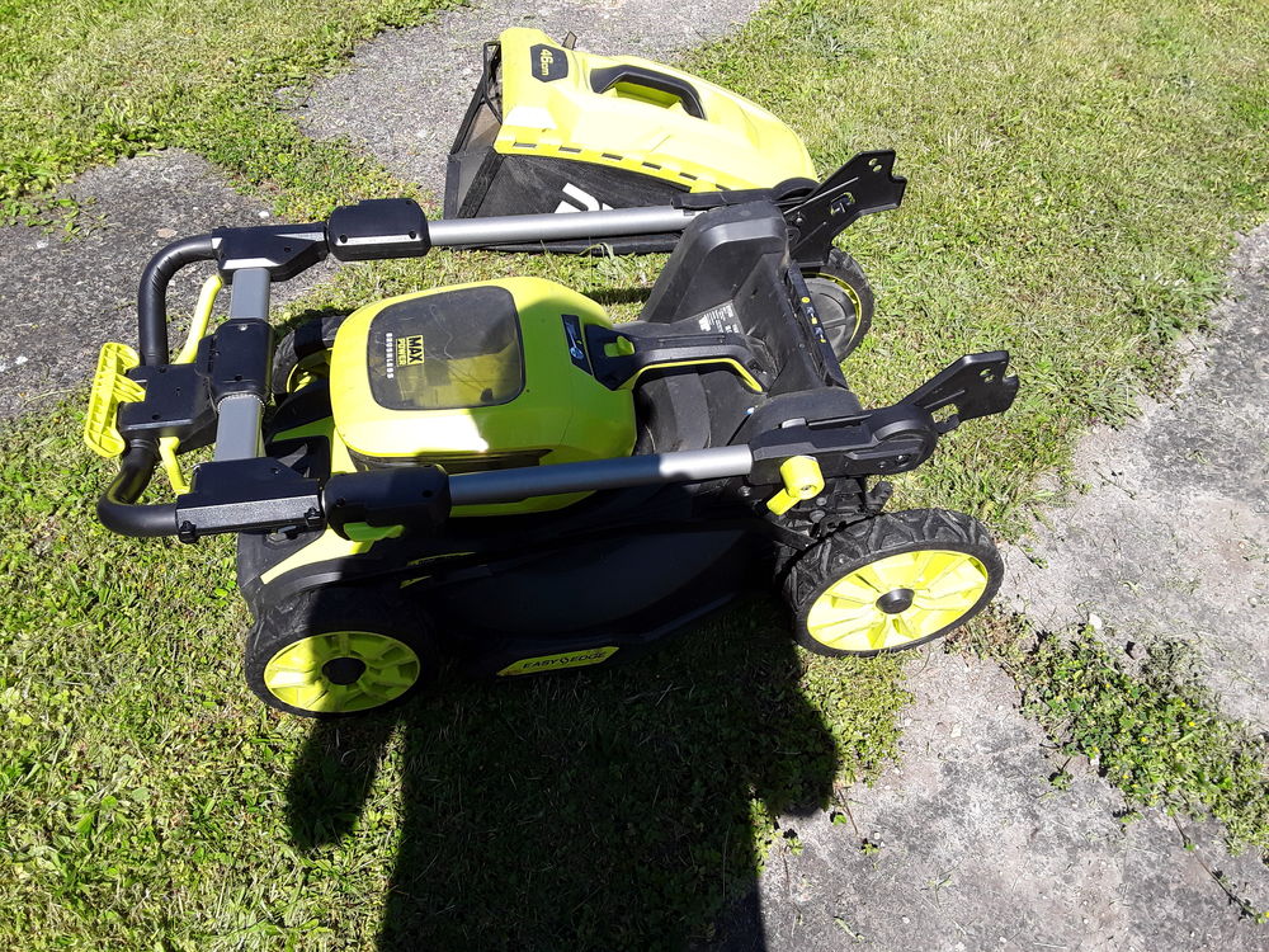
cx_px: 634
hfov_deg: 65.3
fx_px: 990
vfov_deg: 51.4
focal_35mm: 27
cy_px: 476
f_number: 1.9
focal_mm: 2.91
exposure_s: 1/1170
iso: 40
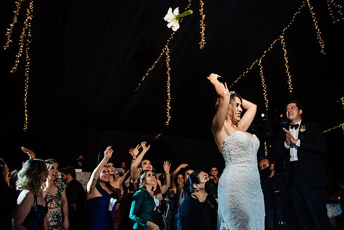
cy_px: 115
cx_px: 172
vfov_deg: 53.2
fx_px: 229
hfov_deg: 73.7
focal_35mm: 24
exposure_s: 1/125
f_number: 7.1
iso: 2000
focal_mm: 24
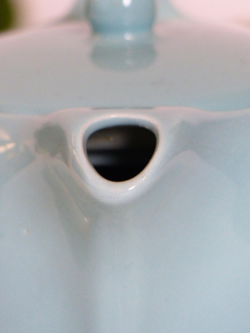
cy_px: 166
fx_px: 5672
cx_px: 125
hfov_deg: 2.5
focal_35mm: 589
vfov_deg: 3.4
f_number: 2.8
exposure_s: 1/60
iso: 400
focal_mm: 96.3
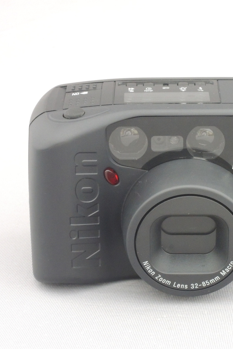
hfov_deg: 11.5
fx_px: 1155
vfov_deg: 17.2
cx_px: 204
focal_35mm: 119
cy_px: 175
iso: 800
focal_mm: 15.2
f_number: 5
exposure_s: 1/20
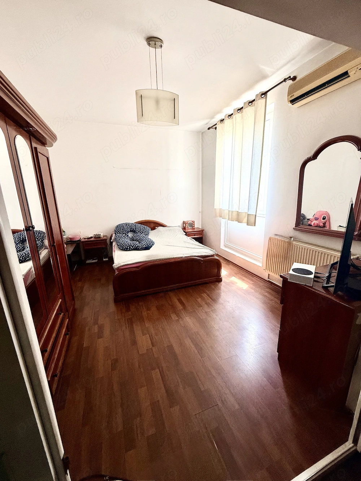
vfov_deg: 102.1
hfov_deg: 85.7
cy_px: 240
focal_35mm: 14
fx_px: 195
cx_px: 180
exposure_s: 1/100
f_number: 2.2
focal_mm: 2.22
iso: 160
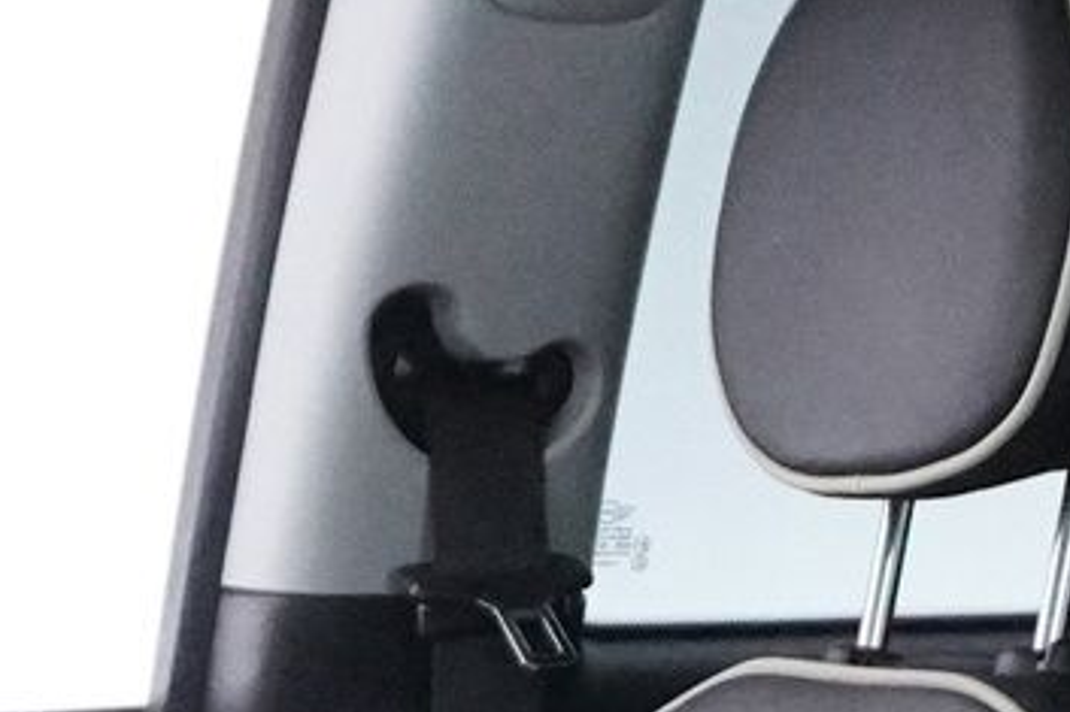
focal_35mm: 170
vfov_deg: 7.5
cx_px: 873
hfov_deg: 12.0
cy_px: 1810
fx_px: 5050
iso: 6400
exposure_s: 1/125
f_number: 3.5
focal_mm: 16
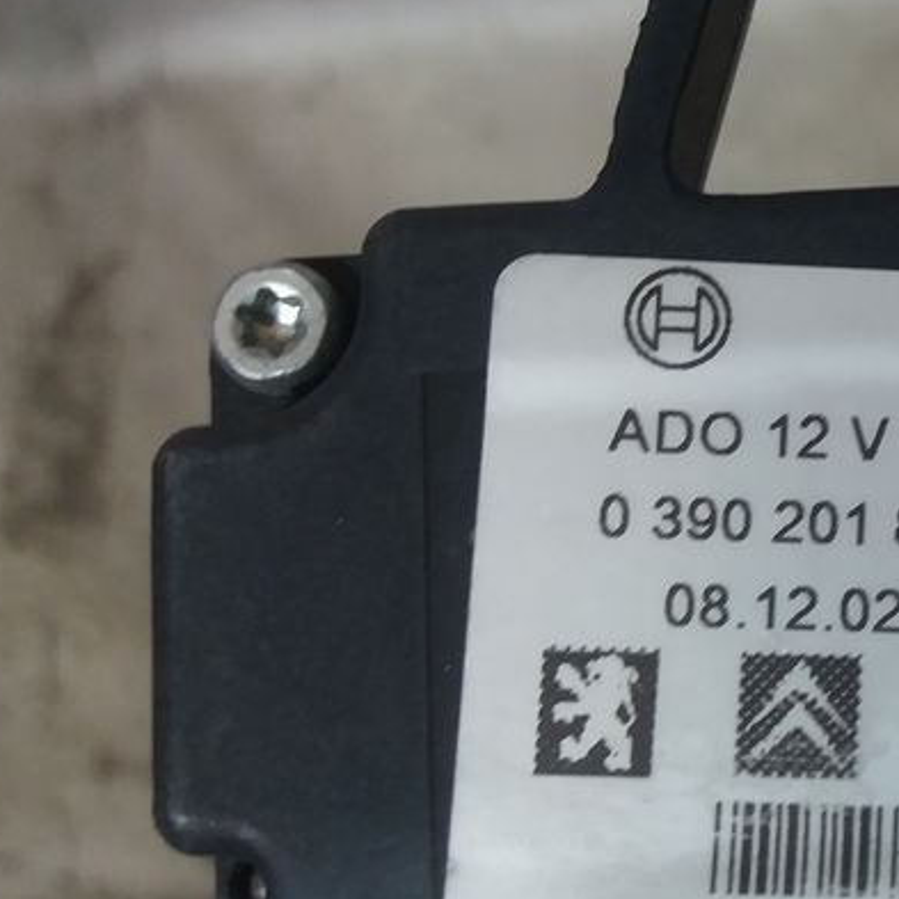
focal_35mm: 63
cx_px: 1000
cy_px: 428
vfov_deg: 27.3
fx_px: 1851
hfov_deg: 25.3
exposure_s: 1/33
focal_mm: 3.7
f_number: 1.9
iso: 160
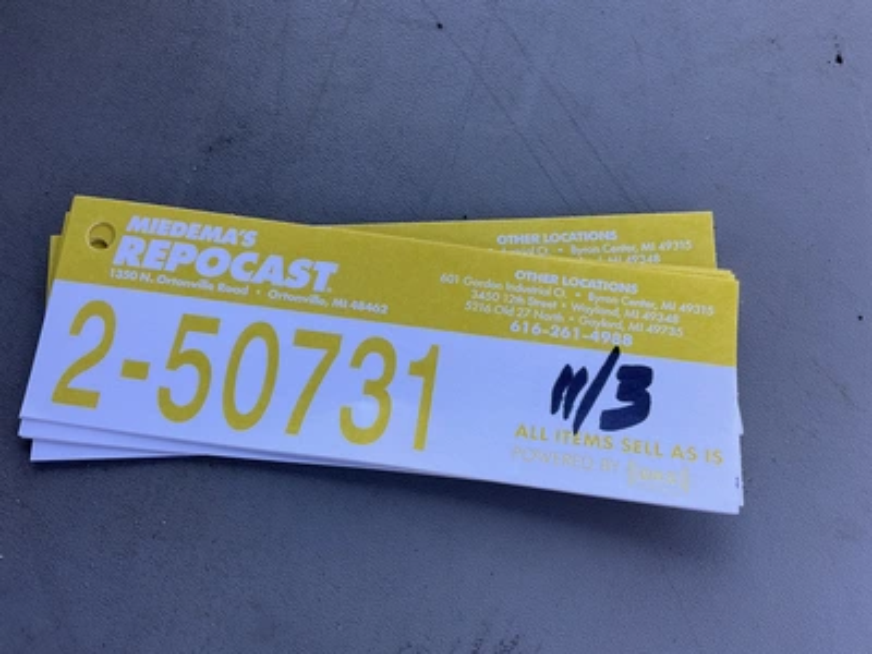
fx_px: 731
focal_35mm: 29
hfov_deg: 61.7
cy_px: 327
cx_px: 436
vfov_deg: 48.2
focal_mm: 3
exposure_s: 1/197
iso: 20
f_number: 1.8
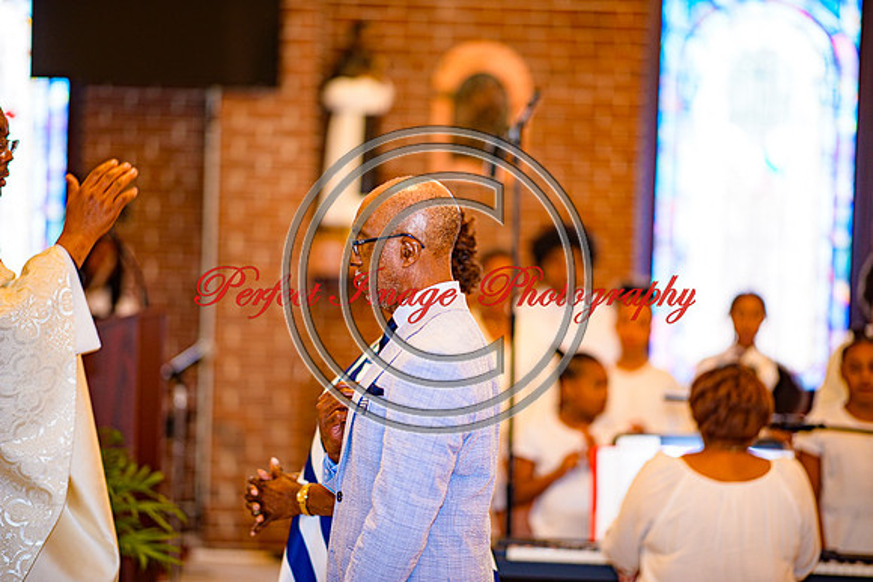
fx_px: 2547
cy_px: 291
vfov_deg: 13.0
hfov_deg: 19.5
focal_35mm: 105
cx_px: 436
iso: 200
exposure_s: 1/100
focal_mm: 105
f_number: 1.4
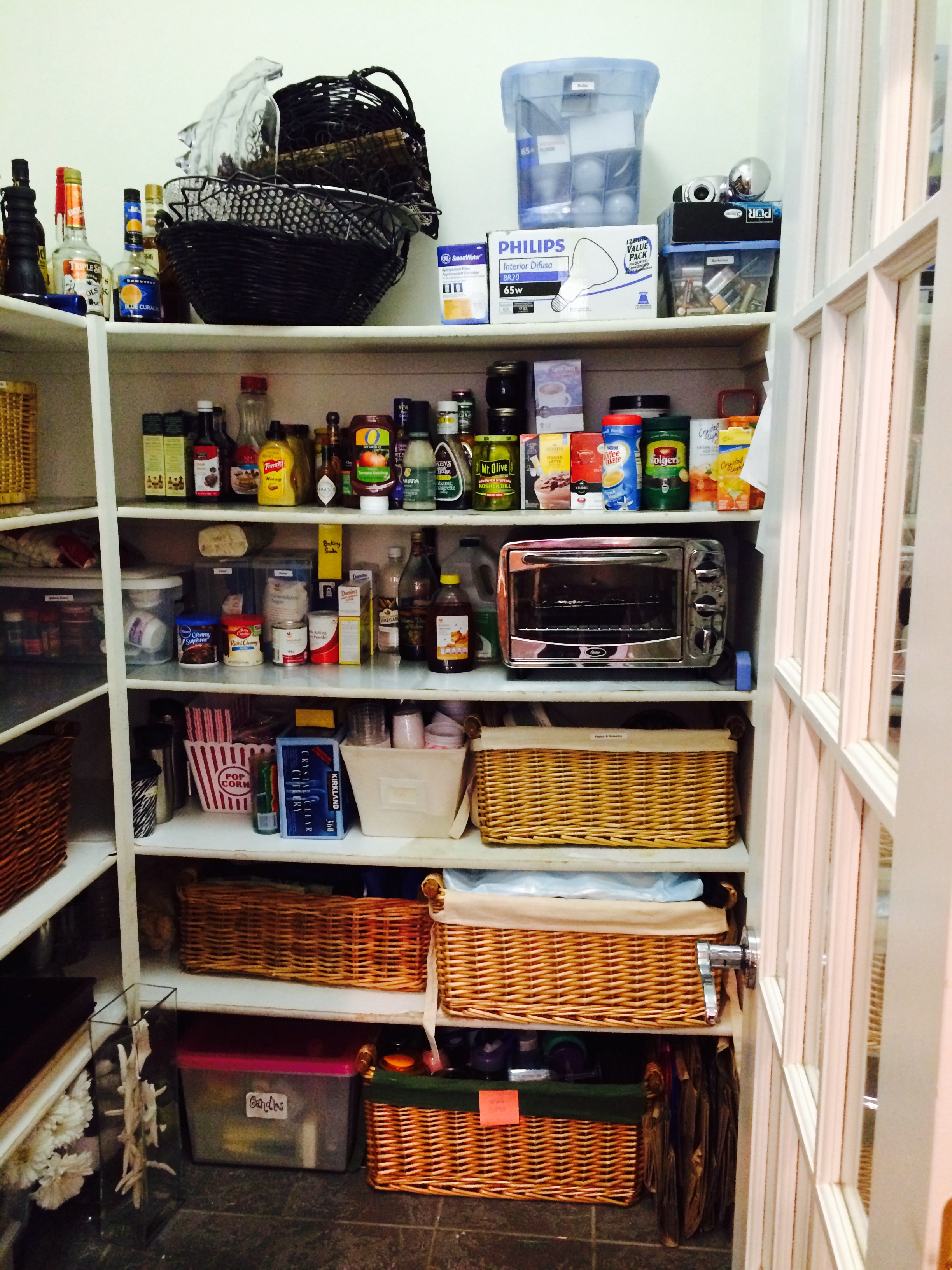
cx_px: 476
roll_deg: -0.1
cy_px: 635
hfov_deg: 48.2
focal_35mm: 29
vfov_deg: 61.7
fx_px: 1063
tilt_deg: -9.3
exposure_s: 1/20
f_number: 2.2
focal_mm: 4.15
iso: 250
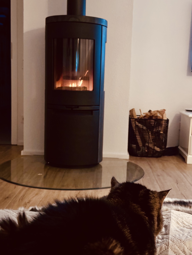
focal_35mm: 48
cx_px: 96
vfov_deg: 39.7
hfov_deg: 30.3
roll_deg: -2.6
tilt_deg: -7.1
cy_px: 128
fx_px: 355
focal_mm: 6.86
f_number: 1.78
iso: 640
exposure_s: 1/17
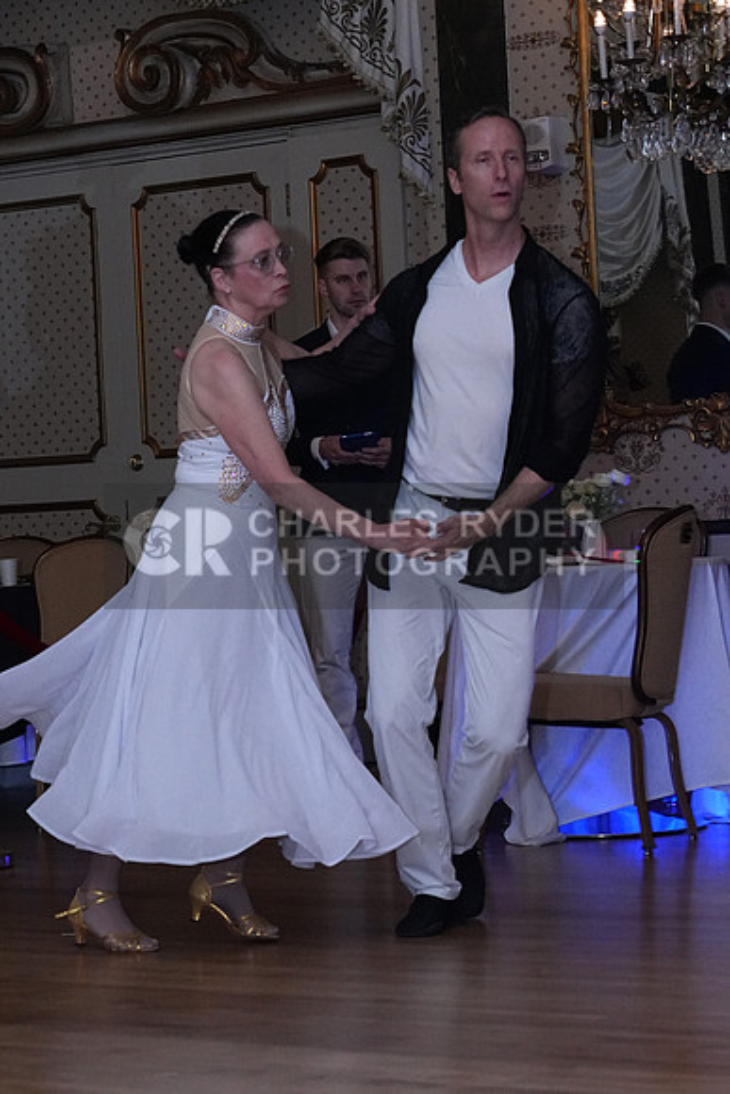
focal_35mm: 105
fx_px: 3192
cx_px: 365
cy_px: 547
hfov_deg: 13.0
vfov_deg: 19.5
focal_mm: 70
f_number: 5.6
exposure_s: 1/200
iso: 5000
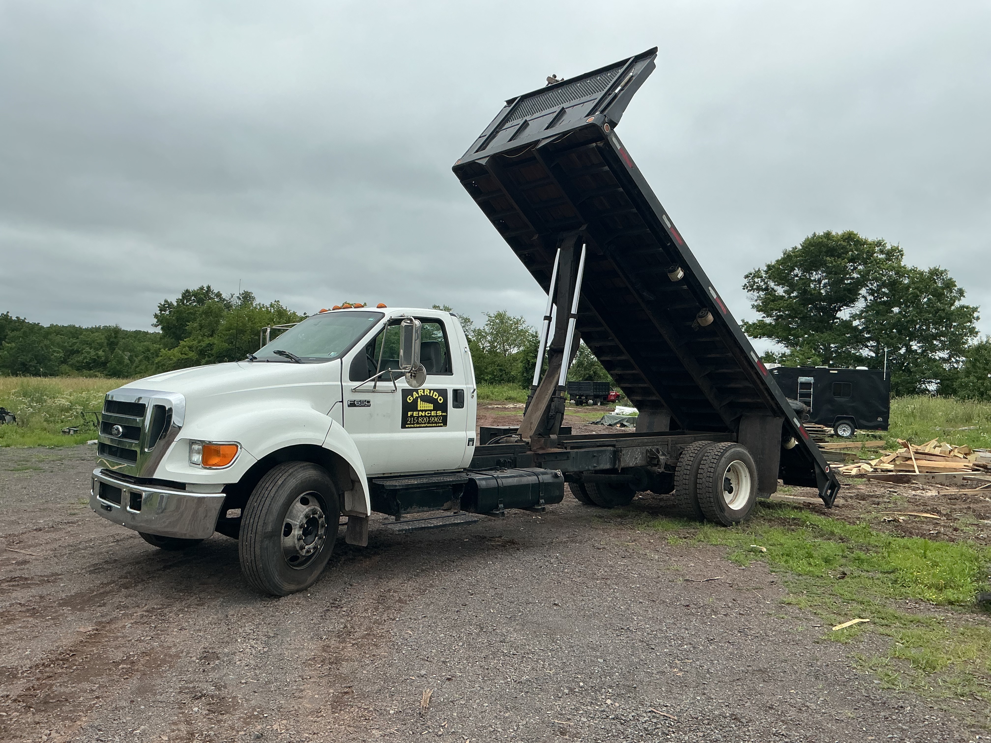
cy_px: 372
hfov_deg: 61.7
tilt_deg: +2.4
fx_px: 830
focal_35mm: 29
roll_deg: -3.5
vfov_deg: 48.2
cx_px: 496
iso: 25
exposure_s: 1/1490
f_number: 1.8
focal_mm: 3
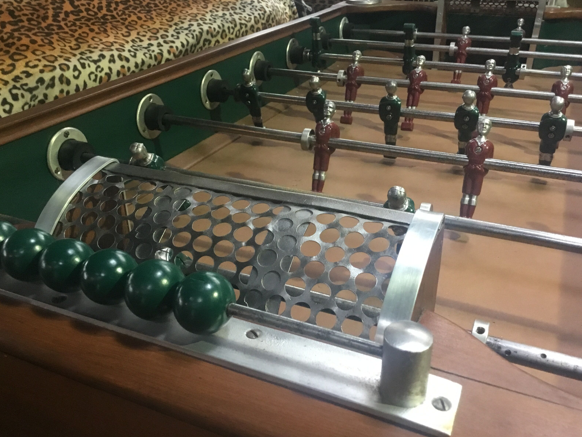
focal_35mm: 32
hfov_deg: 56.8
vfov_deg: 44.2
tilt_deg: -26.8
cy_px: 217
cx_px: 294
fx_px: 538
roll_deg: +0.6
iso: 200
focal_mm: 3.3
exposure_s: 1/25
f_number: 2.4
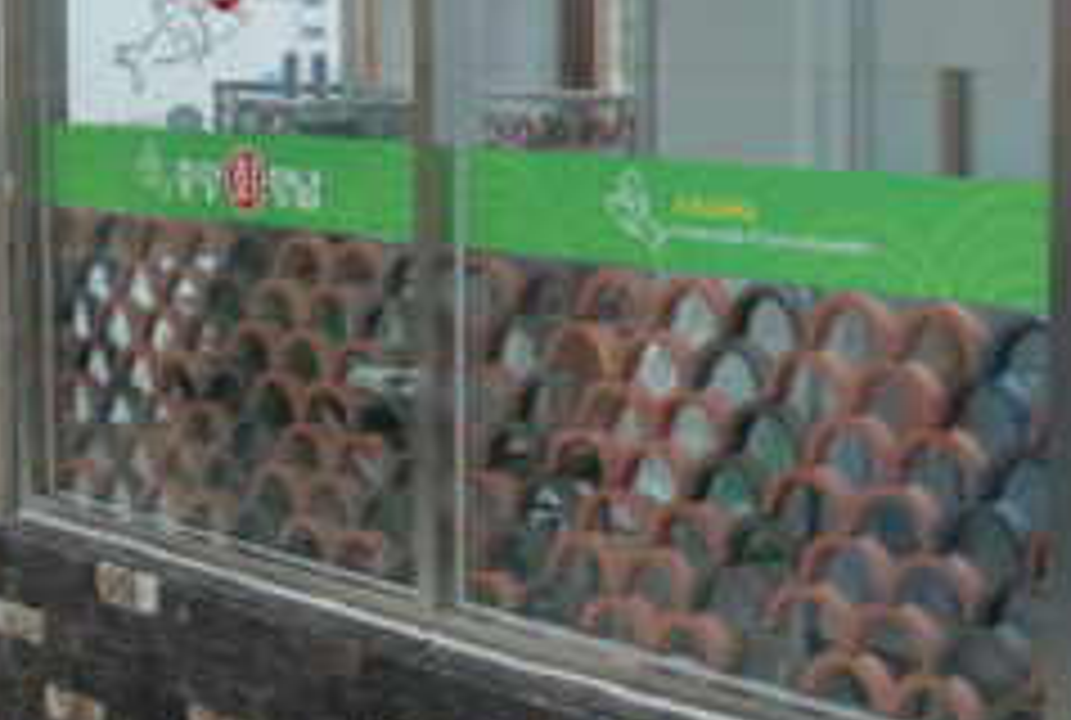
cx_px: 374
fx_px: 2893
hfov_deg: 20.9
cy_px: 184
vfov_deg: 14.1
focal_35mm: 97
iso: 1000
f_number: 4.5
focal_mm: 22
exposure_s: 1/80
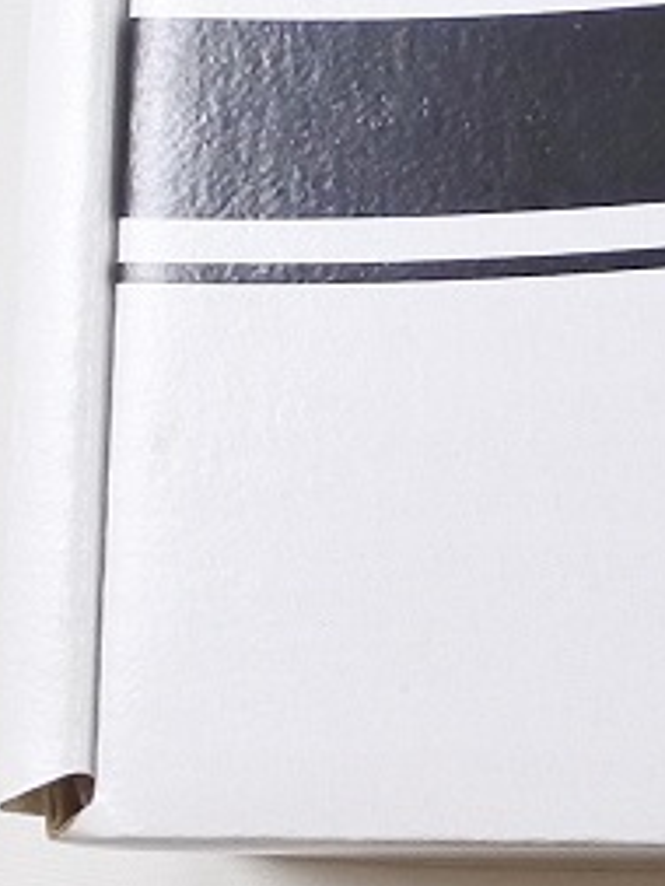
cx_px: 2454
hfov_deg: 7.0
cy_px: 312
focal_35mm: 173
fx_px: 4428
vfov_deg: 11.4
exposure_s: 1/125
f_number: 3.5
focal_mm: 10
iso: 400
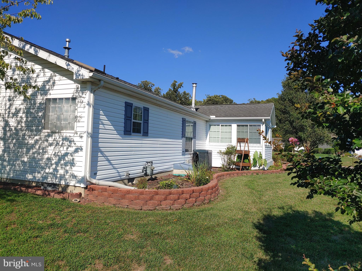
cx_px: 181
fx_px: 261
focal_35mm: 25
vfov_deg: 54.9
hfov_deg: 69.4
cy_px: 136
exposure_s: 1/4348
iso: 50
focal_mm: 4.23
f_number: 1.5
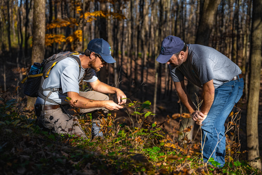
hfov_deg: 33.9
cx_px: 131
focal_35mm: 59
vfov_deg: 23.0
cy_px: 88
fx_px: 429
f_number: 2.8
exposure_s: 1/4000
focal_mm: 59
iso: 400
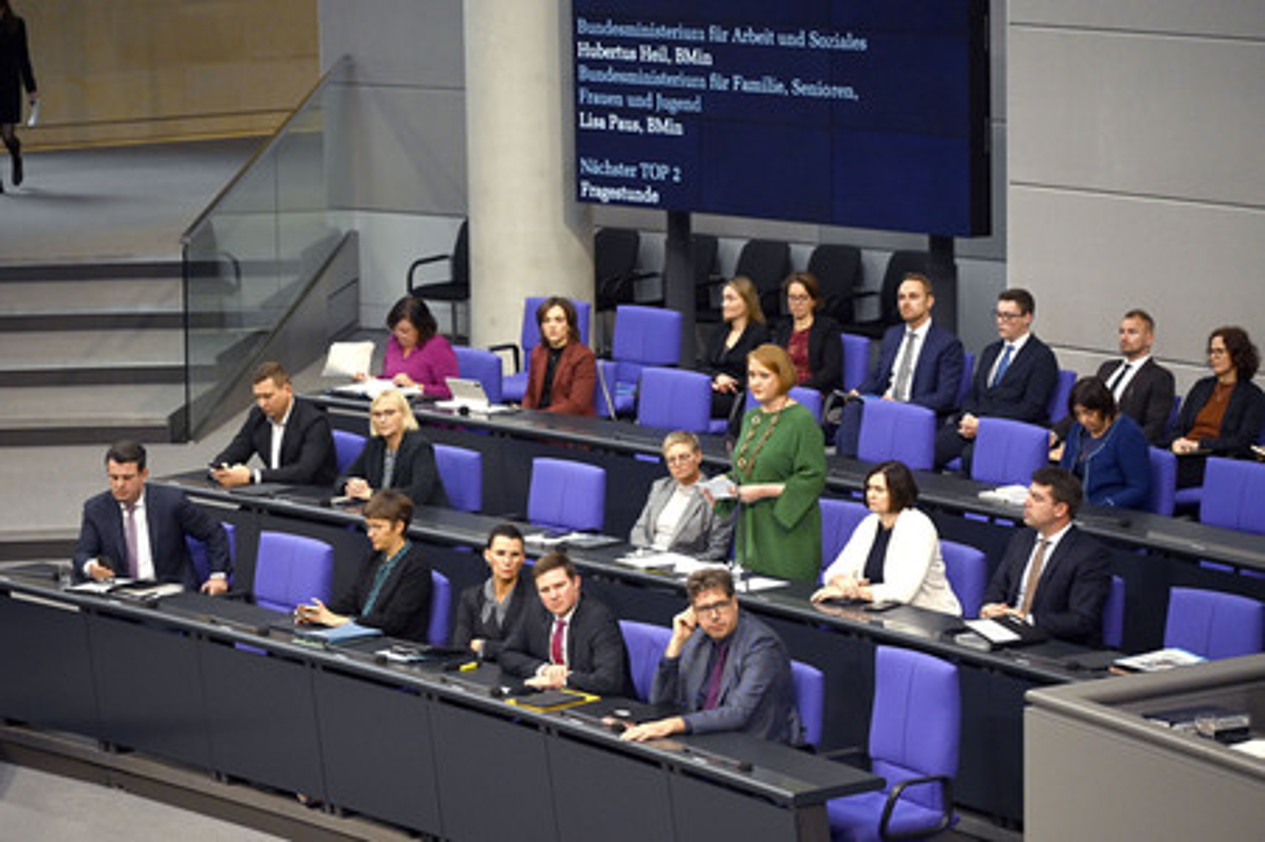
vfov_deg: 11.4
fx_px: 4213
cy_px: 421
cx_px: 632
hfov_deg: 17.1
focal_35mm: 120
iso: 4000
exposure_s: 1/320
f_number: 4
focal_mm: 120
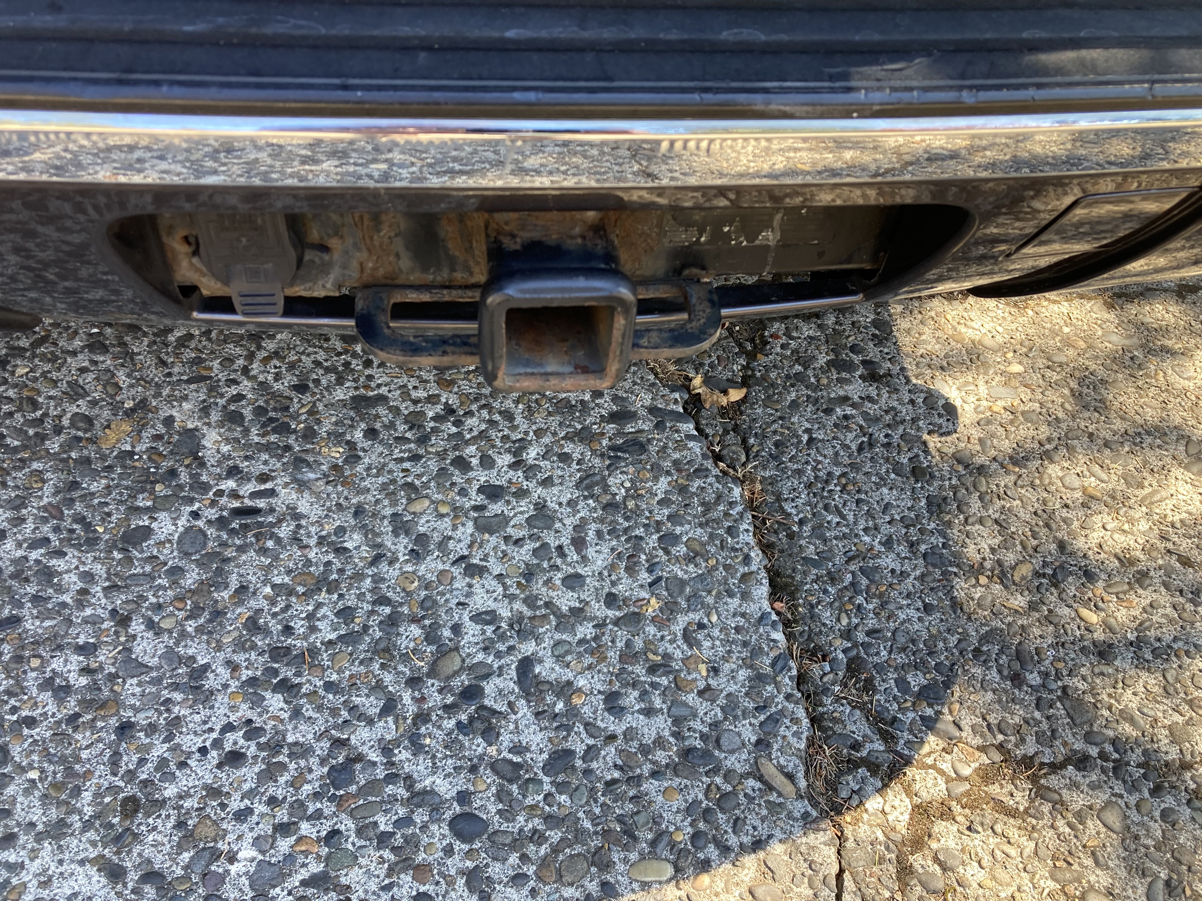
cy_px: 450
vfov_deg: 49.7
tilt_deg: -45.7
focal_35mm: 28
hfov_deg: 63.4
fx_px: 972
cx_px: 601
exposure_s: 1/121
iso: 50
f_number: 1.8
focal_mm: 3.99
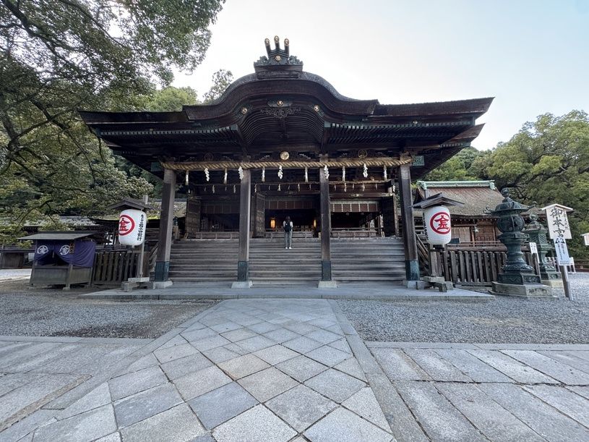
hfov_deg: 102.1
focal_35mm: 14
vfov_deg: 85.7
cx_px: 294
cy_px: 221
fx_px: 238
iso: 160
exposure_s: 1/99
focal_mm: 2.22
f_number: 2.2
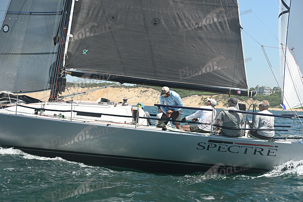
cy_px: 101
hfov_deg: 27.0
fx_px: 631
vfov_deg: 18.2
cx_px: 152
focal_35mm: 75
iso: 320
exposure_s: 1/1000
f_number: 7.1
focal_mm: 75
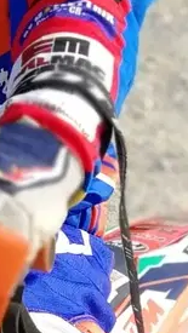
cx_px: -268
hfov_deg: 6.7
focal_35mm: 171
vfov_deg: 12.6
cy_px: 167
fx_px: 1513
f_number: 4
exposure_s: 1/616
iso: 50
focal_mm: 3.95
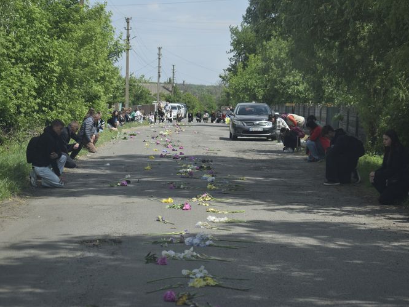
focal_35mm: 90
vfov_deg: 16.5
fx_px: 1058
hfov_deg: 21.9
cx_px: 201
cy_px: 154
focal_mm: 55
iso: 200
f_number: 5.6
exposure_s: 1/800
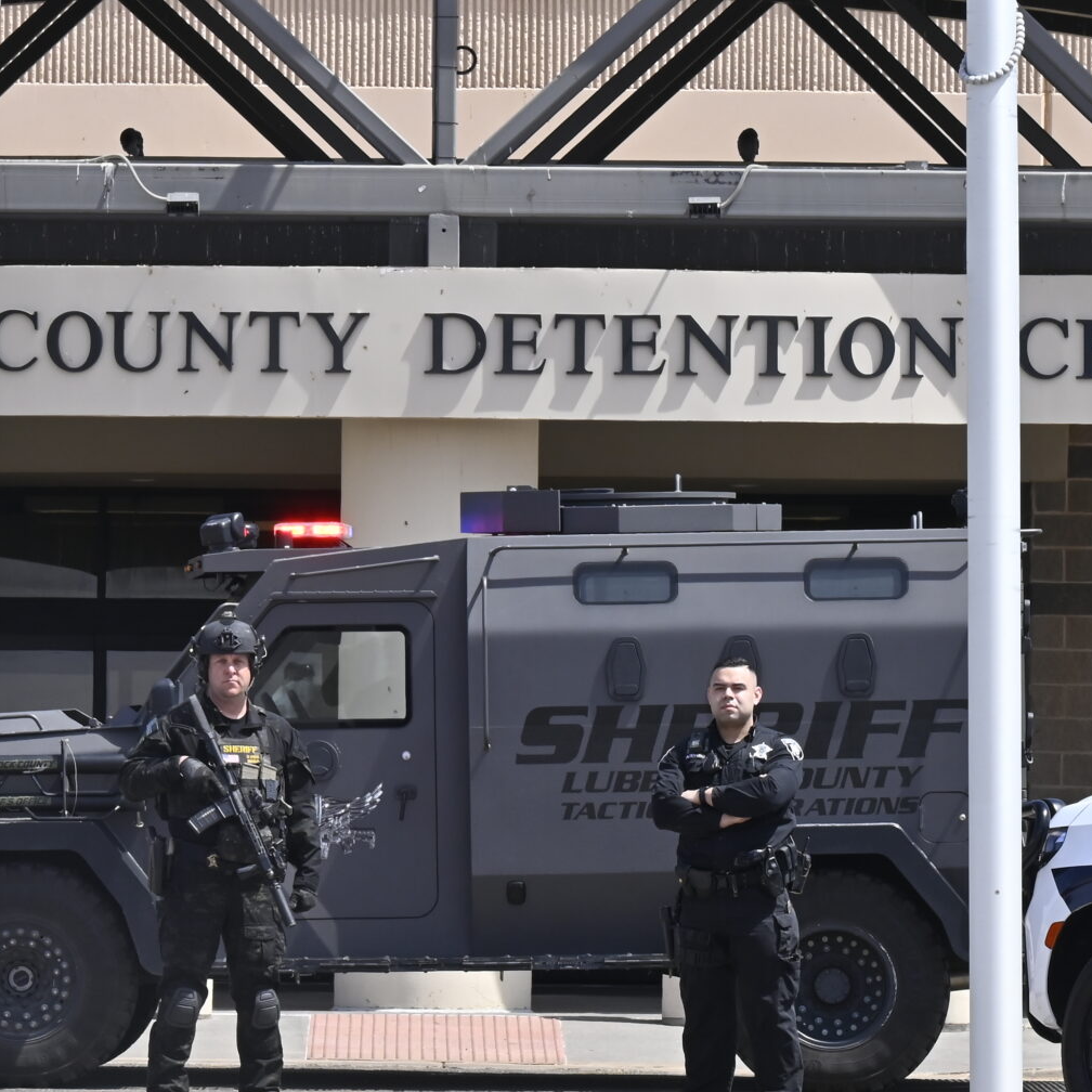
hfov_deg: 6.8
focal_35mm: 259
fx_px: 9244
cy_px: 657
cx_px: 414
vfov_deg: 6.8
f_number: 18
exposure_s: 1/125
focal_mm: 120
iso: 320
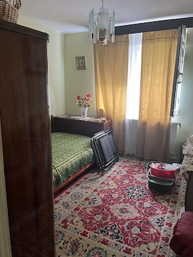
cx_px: 96
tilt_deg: -10.6
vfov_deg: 65.3
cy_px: 127
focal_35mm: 27
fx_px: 201
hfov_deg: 51.4
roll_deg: -0.6
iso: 250
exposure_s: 1/60
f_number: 1.6
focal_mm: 5.1
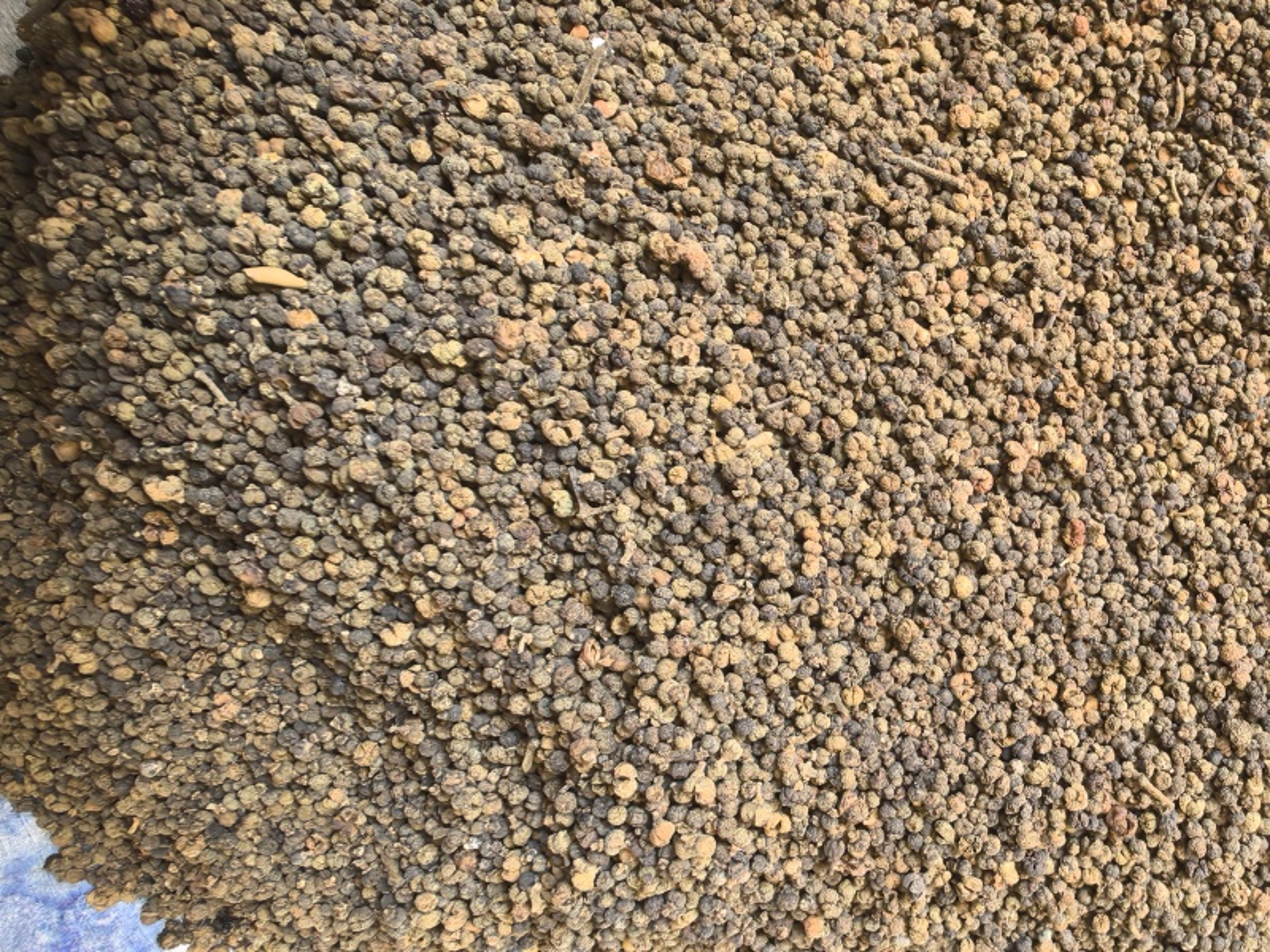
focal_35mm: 27
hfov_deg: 65.3
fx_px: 991
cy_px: 476
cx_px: 635
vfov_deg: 51.4
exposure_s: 1/50
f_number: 2.2
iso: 320
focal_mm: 1.95
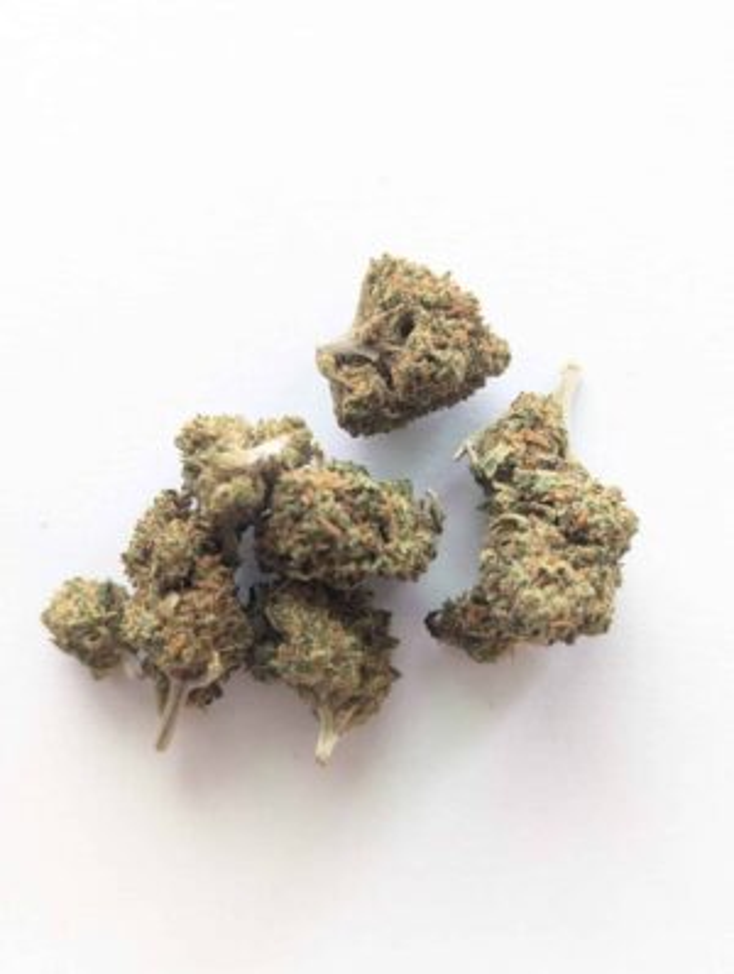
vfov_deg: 39.6
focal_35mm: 48
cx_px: 367
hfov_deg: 30.4
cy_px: 487
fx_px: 1353
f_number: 1.85
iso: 531
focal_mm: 6.81
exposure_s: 1/65.5
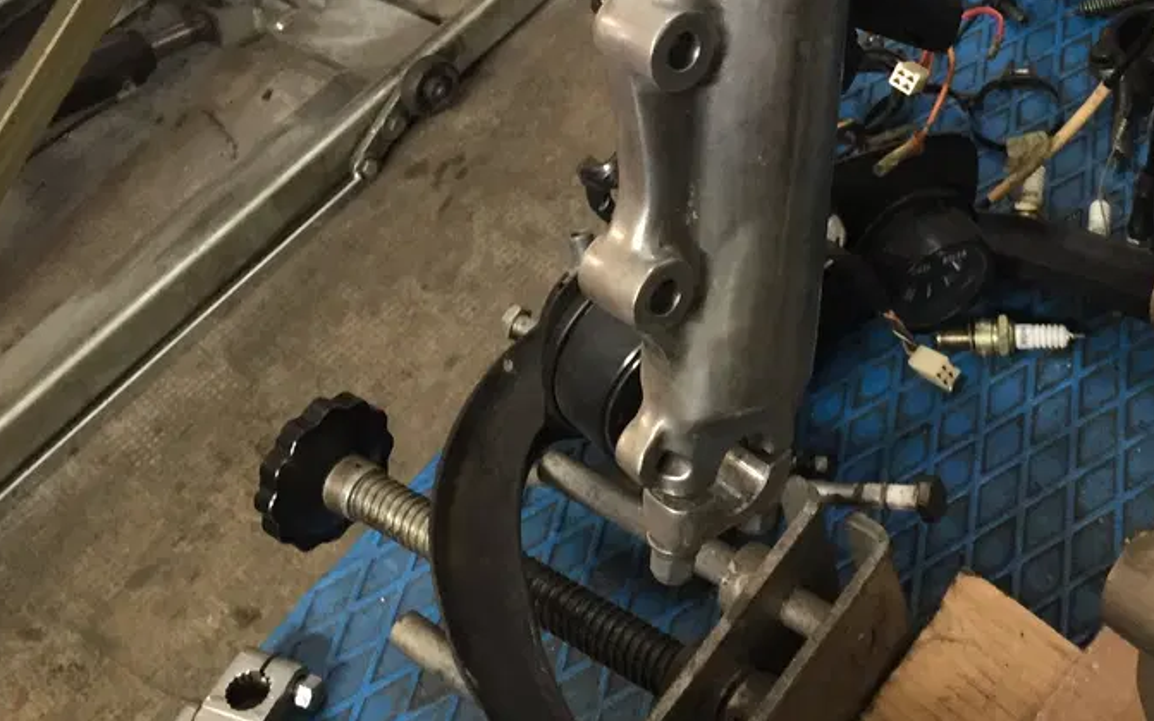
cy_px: -45
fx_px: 1729
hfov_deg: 36.4
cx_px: 803
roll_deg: +10.4
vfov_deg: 22.4
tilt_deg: -39.3
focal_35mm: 55
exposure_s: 1/33
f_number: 2.2
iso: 250
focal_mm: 4.15
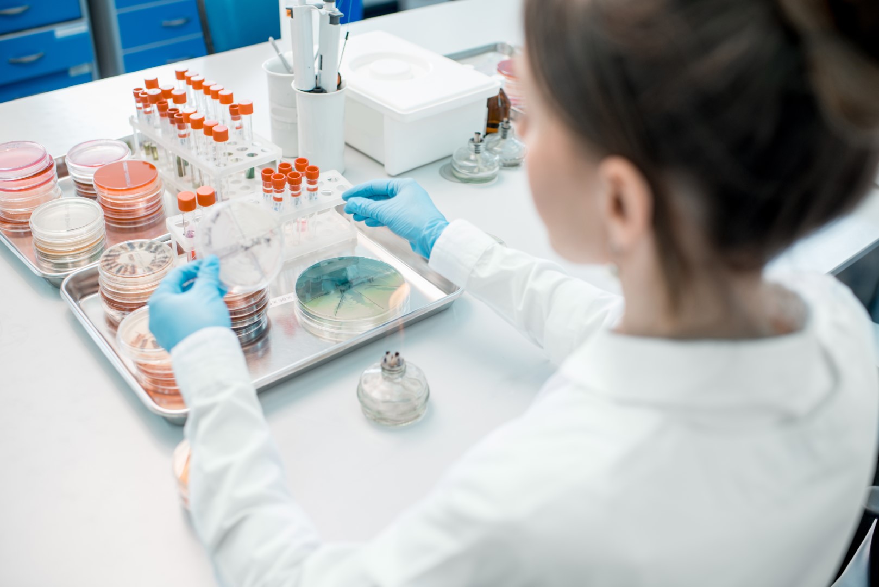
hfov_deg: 54.4
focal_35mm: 35
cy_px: 294
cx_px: 440
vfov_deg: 37.9
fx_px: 855
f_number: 2.8
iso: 250
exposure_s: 1/200
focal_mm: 35
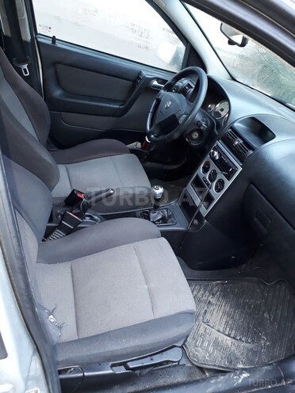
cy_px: 196
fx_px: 307
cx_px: 148
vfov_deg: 65.3
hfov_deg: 51.4
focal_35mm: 27
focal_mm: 3.6
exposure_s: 1/33
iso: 160
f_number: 1.9
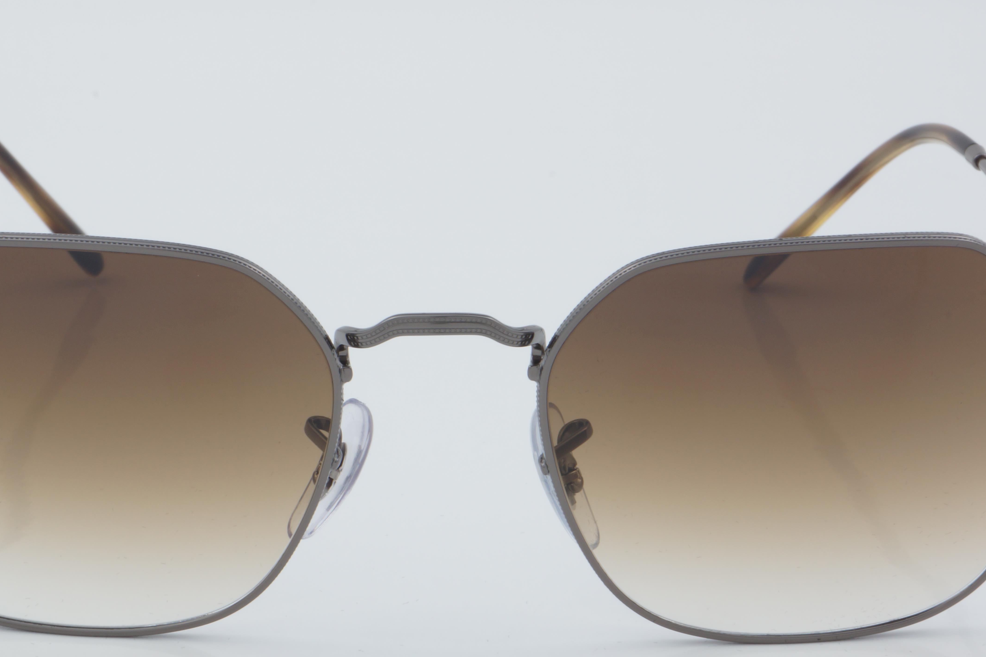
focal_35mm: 117
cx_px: 432
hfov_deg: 17.5
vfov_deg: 11.7
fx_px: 3196
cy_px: 449
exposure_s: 1/4
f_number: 32
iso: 100
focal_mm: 55
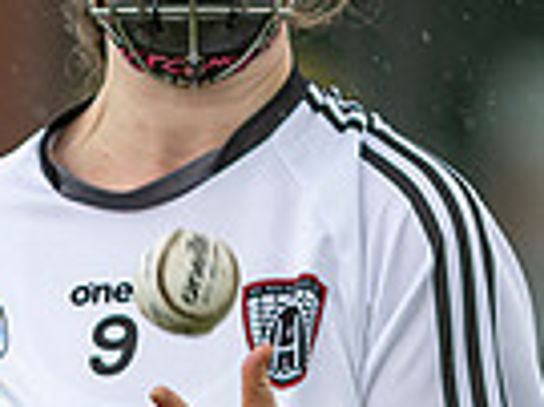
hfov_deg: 0.9
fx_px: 35956
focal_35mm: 2290
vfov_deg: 0.6
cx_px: -294
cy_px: 577
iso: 160
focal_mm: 300
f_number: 2.8
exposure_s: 1/1000
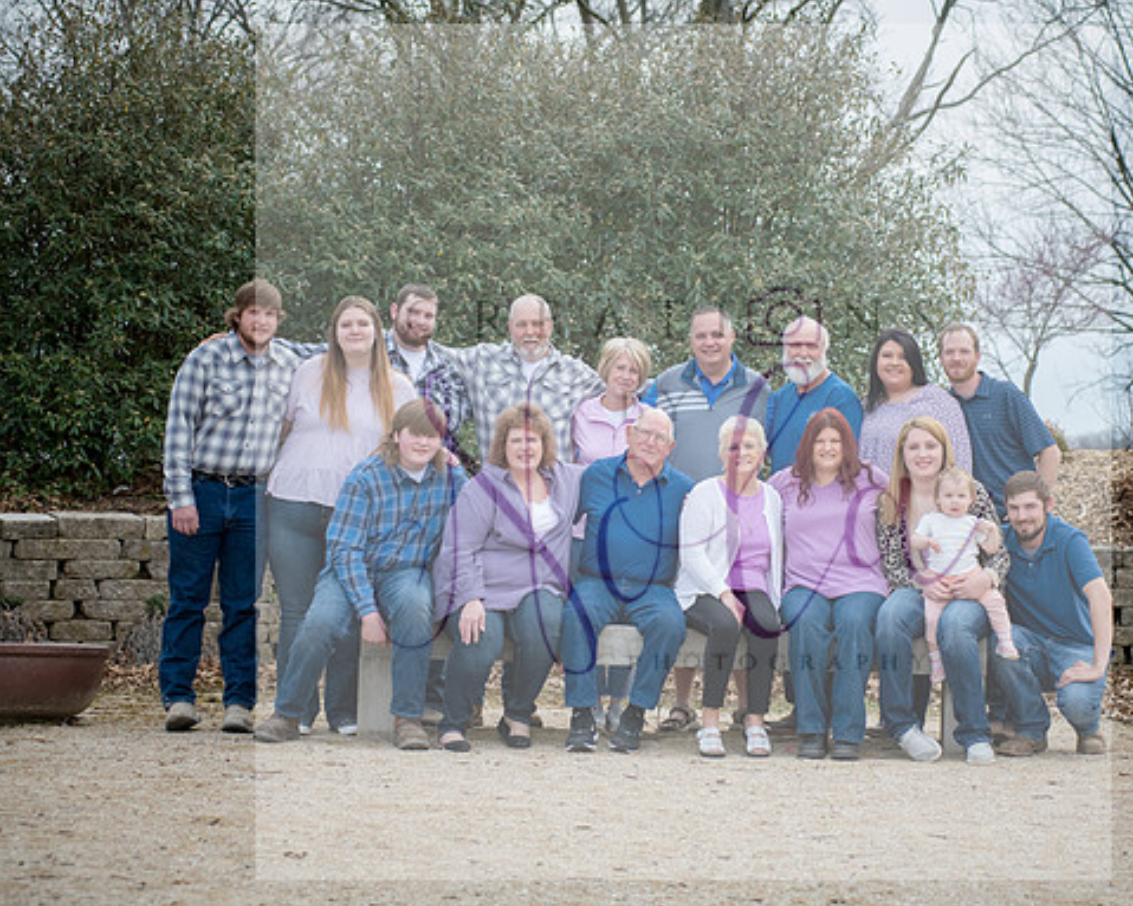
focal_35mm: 91
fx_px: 3051
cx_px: 684
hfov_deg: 21.0
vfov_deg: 16.9
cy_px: 453
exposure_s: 1/640
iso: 400
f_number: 5
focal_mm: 80
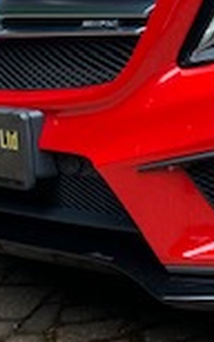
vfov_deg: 17.9
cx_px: 435
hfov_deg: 10.5
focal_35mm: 115
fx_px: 1070
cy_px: 54
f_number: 1.8
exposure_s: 1/122
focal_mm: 4.25
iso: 32
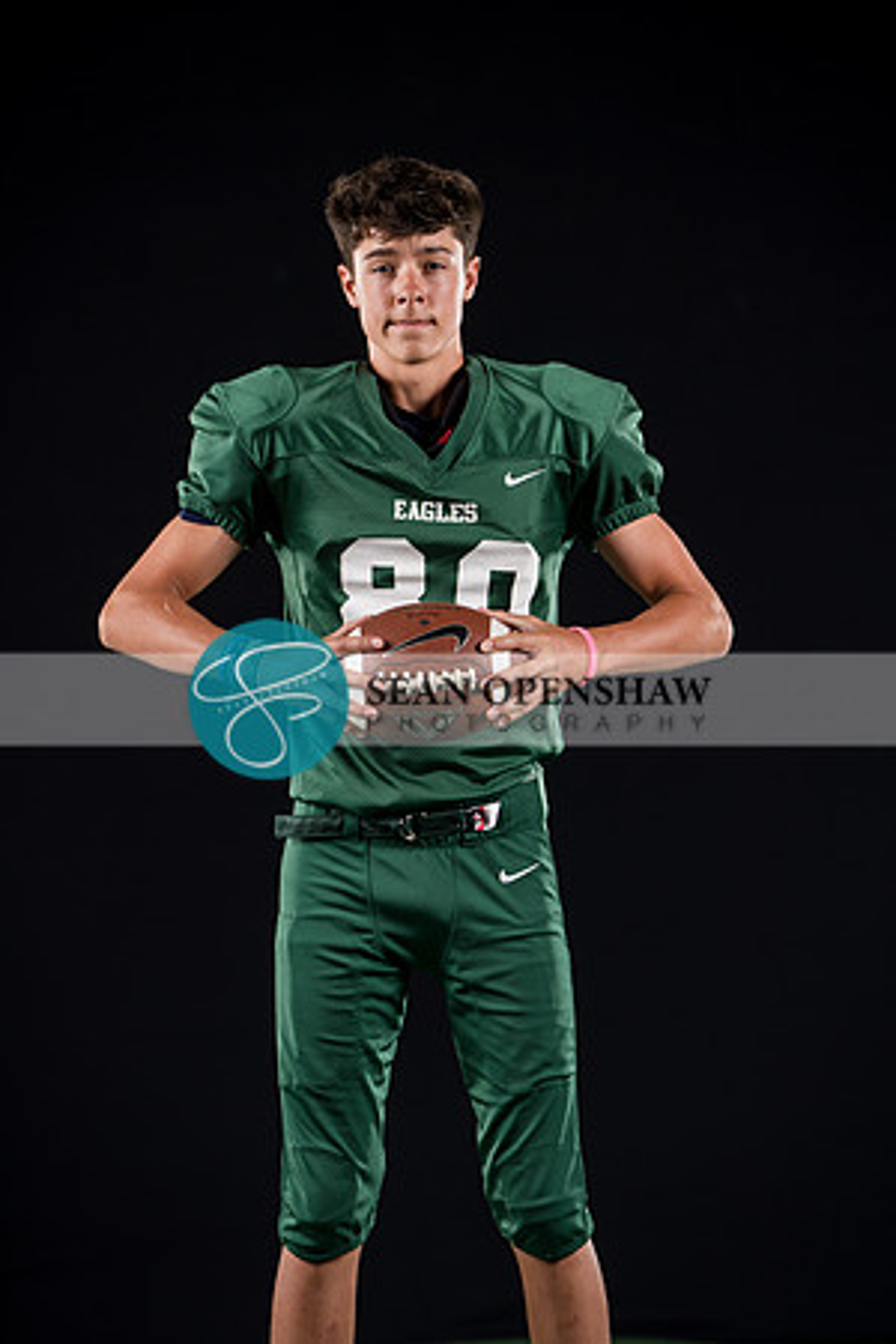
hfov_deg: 10.1
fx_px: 5077
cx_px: 448
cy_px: 672
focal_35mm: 136
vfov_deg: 15.1
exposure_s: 1/125
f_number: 3.5
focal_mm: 136
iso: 200
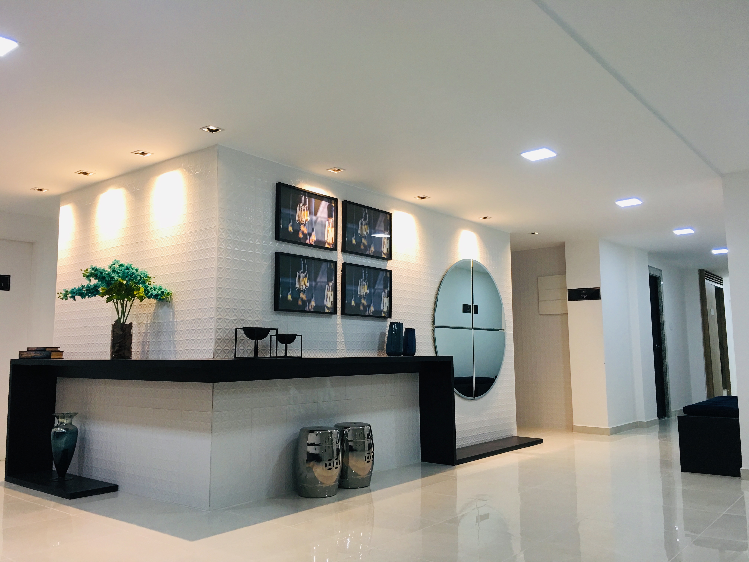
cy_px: 281
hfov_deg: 61.7
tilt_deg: +8.5
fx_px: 627
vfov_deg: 48.2
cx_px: 374
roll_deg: +0.9
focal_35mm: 29
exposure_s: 1/30
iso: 40
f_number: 2.2
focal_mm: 4.15
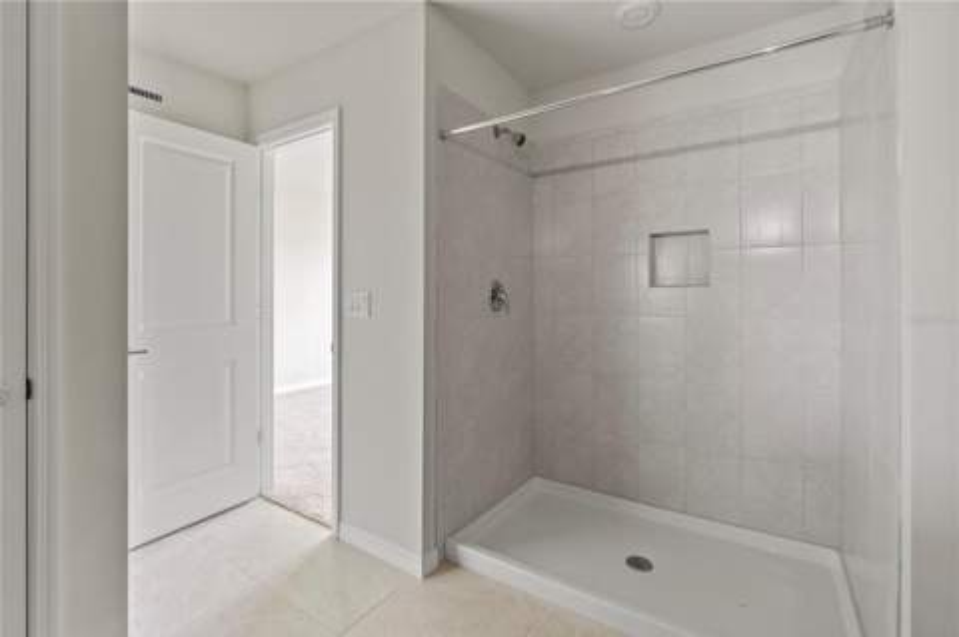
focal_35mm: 16
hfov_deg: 96.8
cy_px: 318
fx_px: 426
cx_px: 480
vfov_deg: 73.6
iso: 100
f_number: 9
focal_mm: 16
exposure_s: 3.2
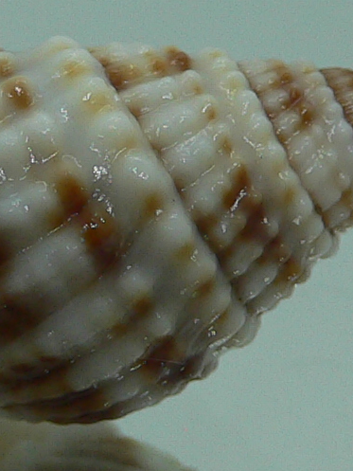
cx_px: 79
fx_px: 1930
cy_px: 289
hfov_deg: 10.4
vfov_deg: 13.9
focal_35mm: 142
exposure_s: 1/60
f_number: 2.8
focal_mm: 4.6
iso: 80
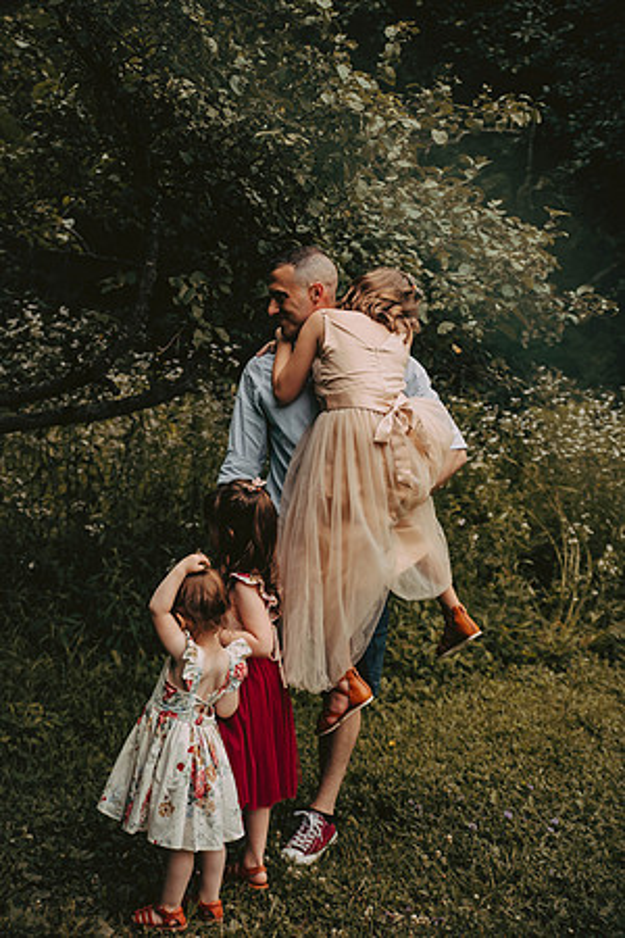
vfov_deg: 35.6
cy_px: 469
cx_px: 312
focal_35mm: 56
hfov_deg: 24.2
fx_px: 1458
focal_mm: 56
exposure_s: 1/1250
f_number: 2.8
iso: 200
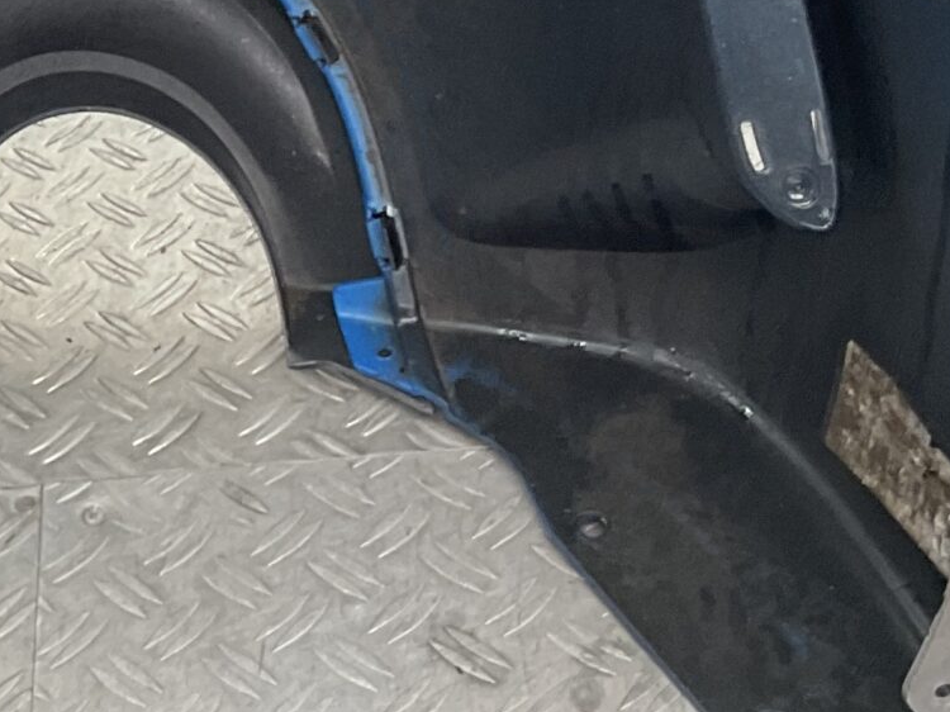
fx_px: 2716
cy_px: -115
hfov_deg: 19.0
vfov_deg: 14.5
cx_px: -92
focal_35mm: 99
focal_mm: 3
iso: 32
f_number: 1.8
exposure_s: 1/100
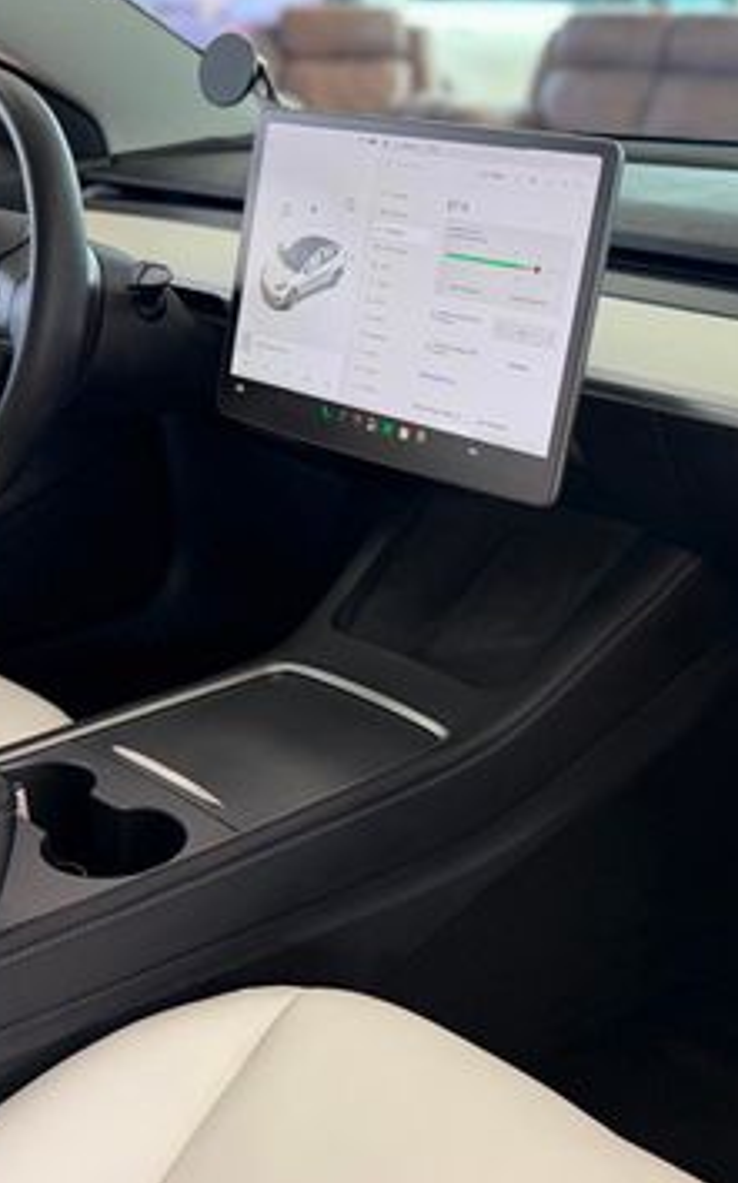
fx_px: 1482
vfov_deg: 43.5
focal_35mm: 46
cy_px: 568
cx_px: 594
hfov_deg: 27.4
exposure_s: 1/120
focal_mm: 6.76
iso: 100
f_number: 1.78
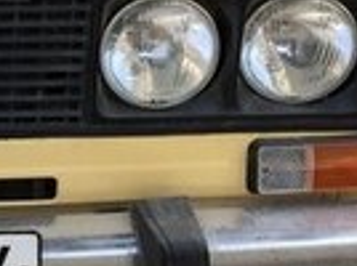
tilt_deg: -10.4
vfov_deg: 10.2
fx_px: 1472
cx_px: -242
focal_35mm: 143
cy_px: -39
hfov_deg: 12.8
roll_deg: +5.1
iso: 32
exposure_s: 1/562
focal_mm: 4.15
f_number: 2.2
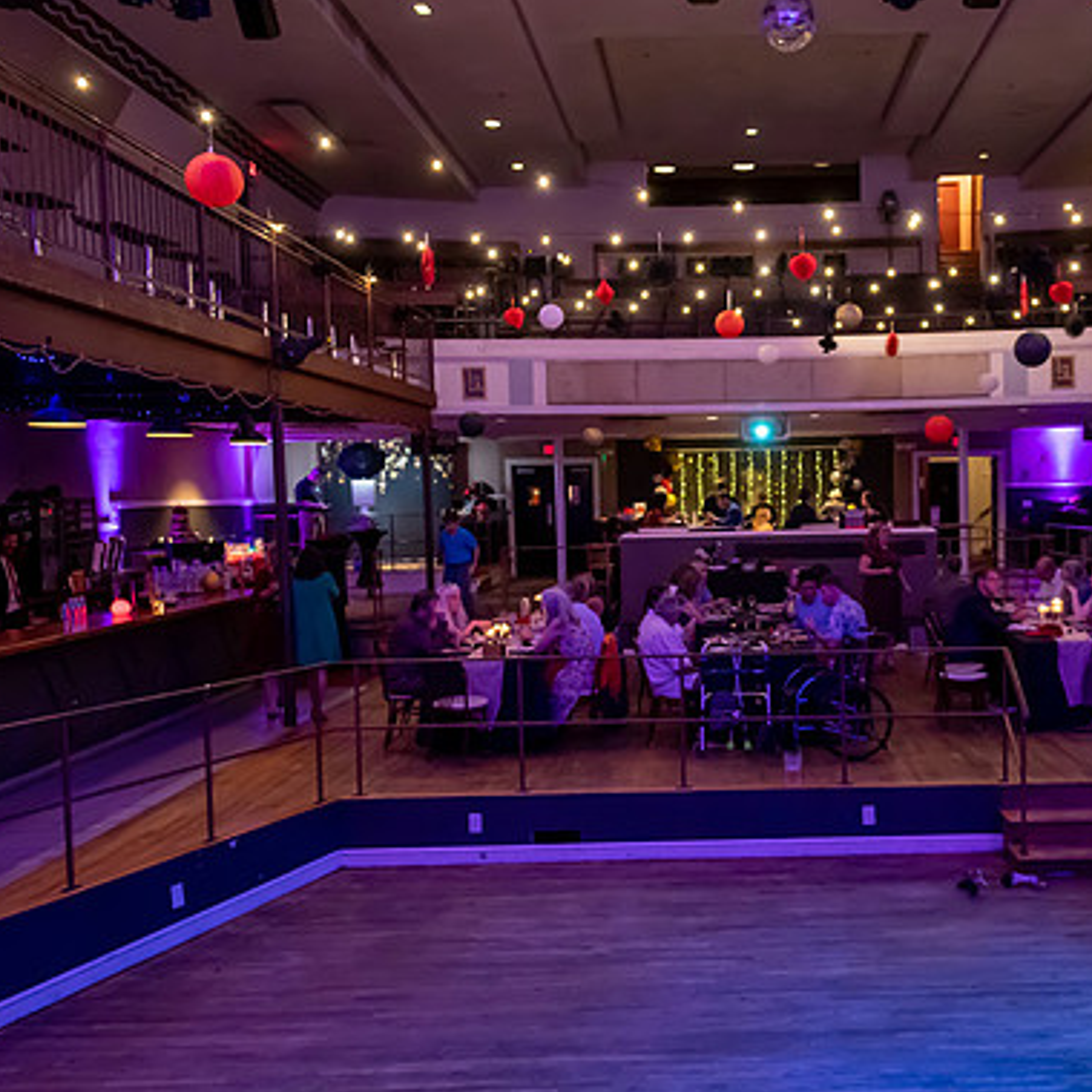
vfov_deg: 47.2
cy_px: 557
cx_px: 747
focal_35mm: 35
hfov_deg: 46.3
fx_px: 1249
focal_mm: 17
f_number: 2.8
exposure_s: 1/125
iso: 2500
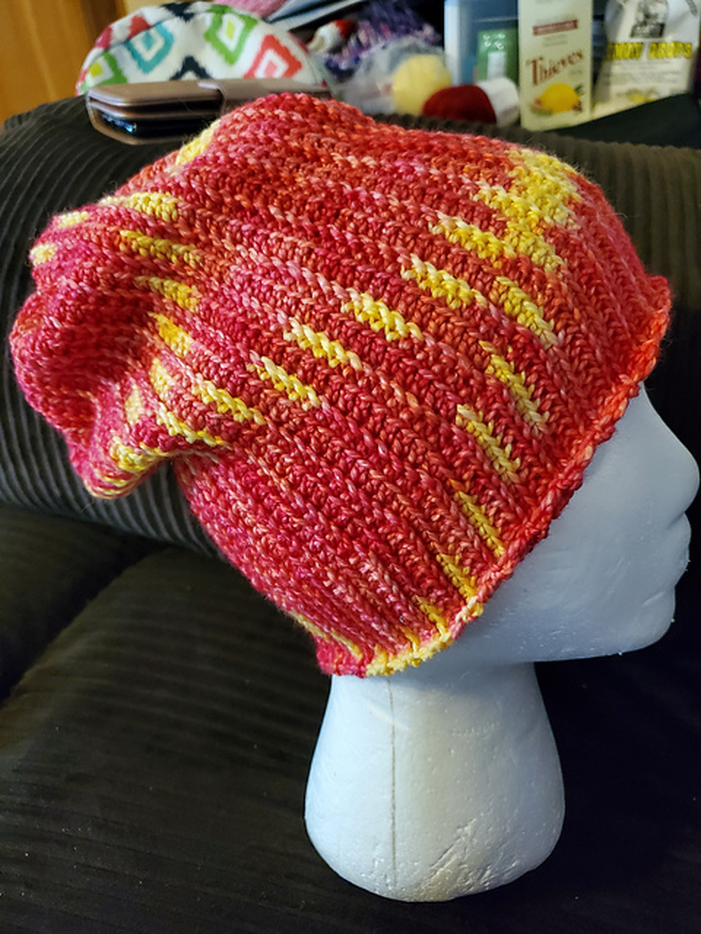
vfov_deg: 67.3
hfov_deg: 53.1
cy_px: 467
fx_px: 702
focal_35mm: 26
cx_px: 350
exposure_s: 1/39
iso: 640
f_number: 1.5
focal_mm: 4.3
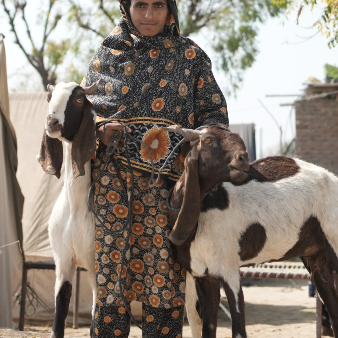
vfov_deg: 18.7
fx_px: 1016
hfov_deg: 18.9
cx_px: 186
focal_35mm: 92
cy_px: 64
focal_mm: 35
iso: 640
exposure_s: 1/320
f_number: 2.2
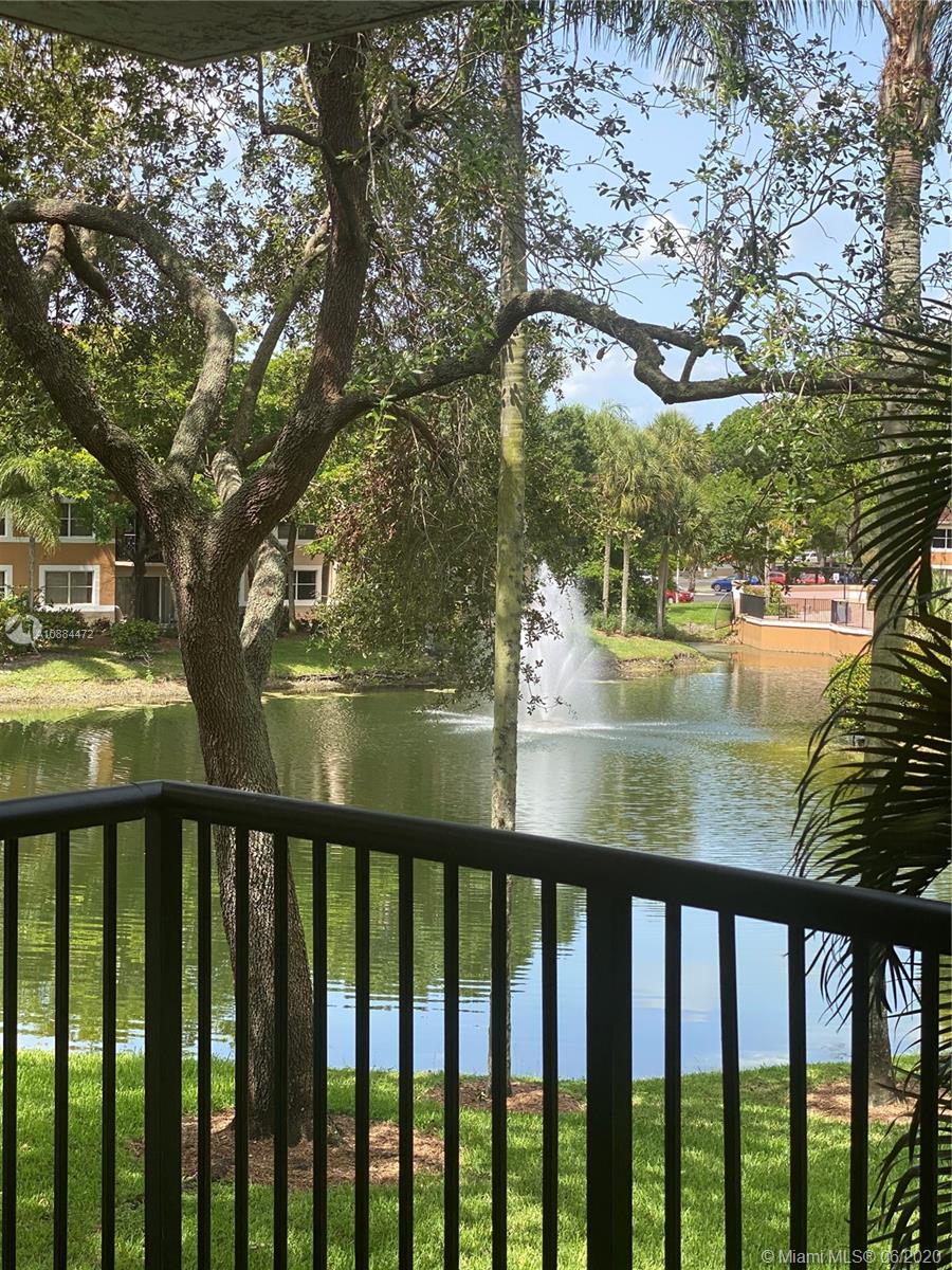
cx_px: 476
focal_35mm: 52
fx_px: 1907
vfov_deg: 36.8
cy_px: 635
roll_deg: -1.9
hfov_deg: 28.0
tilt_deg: -3.2
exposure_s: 1/432
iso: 20
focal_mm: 6
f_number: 2
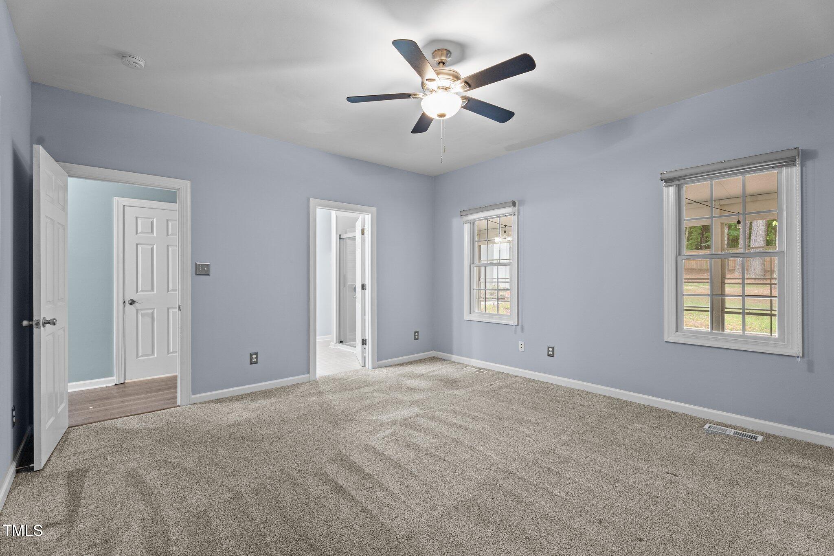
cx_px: 417
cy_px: 278
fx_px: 371
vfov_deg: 73.7
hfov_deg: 96.7
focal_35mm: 16
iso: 400
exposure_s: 1/1.67
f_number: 8
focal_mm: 16
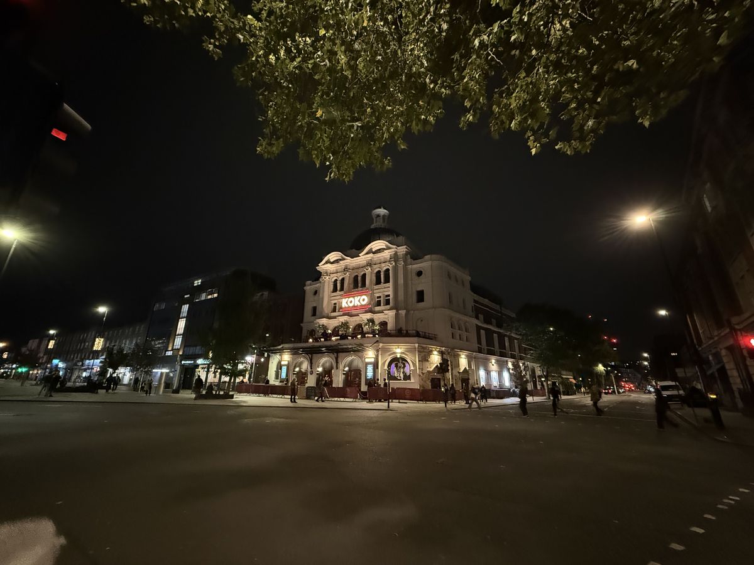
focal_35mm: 14
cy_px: 282
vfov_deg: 85.7
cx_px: 377
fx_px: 305
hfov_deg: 102.1
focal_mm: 2.22
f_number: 2.2
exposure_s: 1/25
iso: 1250
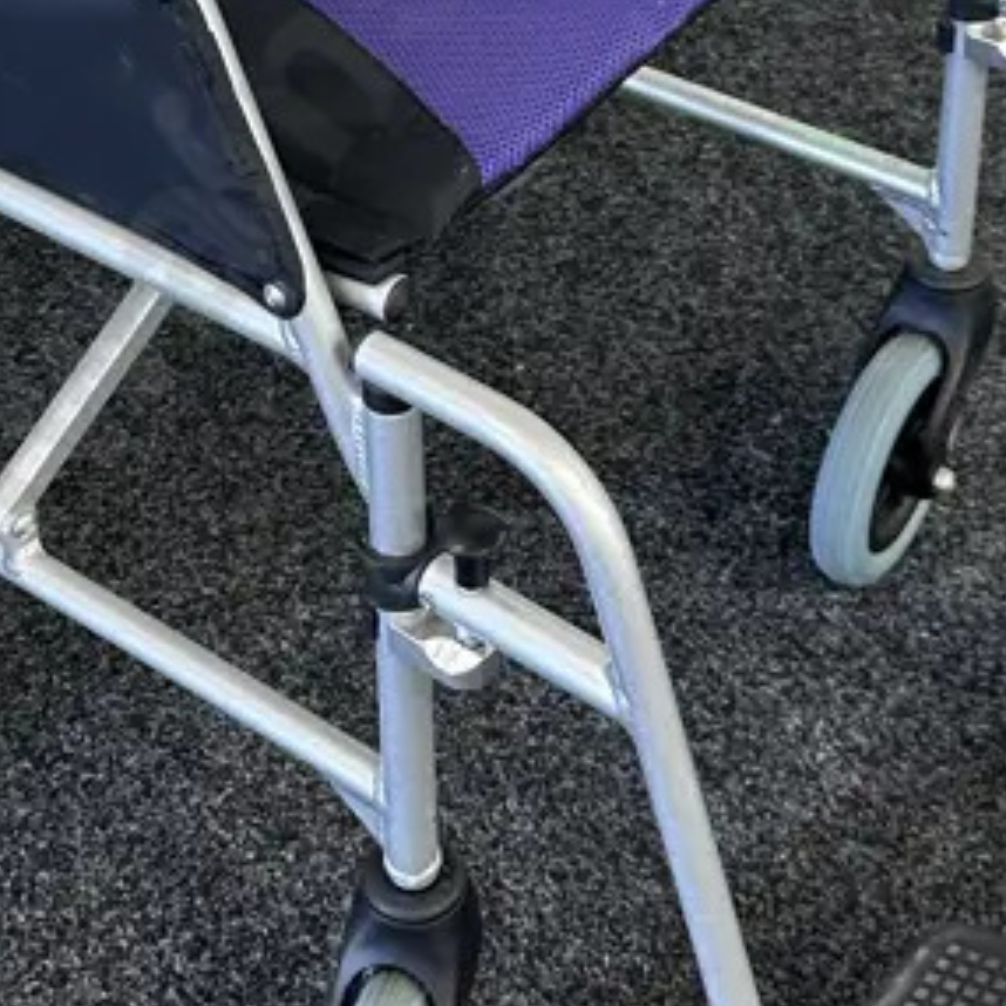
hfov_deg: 22.7
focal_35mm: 76
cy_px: 11
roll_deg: +0.6
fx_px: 2499
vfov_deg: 22.0
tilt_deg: -35.5
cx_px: 369
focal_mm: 6.86
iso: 125
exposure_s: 1/50
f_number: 1.78
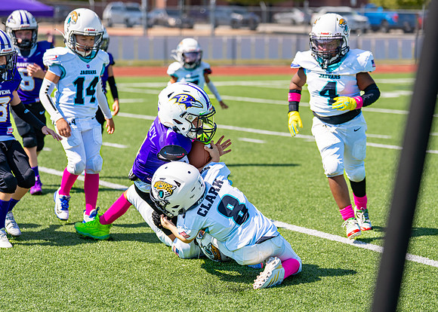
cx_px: 226
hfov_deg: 18.3
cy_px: 152
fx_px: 1358
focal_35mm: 109
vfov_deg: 13.1
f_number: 2.8
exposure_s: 1/2500
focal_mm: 91
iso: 125
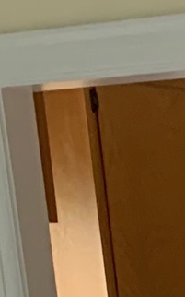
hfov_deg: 5.9
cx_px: 670
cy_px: 745
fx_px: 1591
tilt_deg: -14.5
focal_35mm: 197
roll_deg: +1.7
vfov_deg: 9.4
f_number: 1.8
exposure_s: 1/60
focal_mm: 4.25
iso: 125
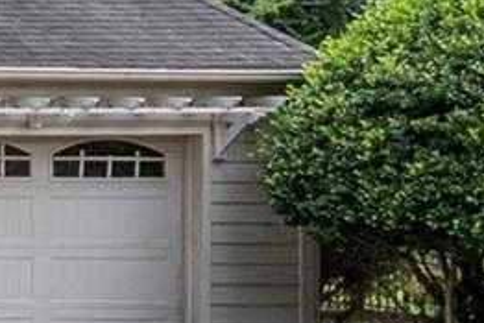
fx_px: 1681
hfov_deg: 8.9
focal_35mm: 125
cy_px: -246
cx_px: -1310
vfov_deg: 10.4
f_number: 9
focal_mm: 16
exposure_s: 1/320
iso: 1000
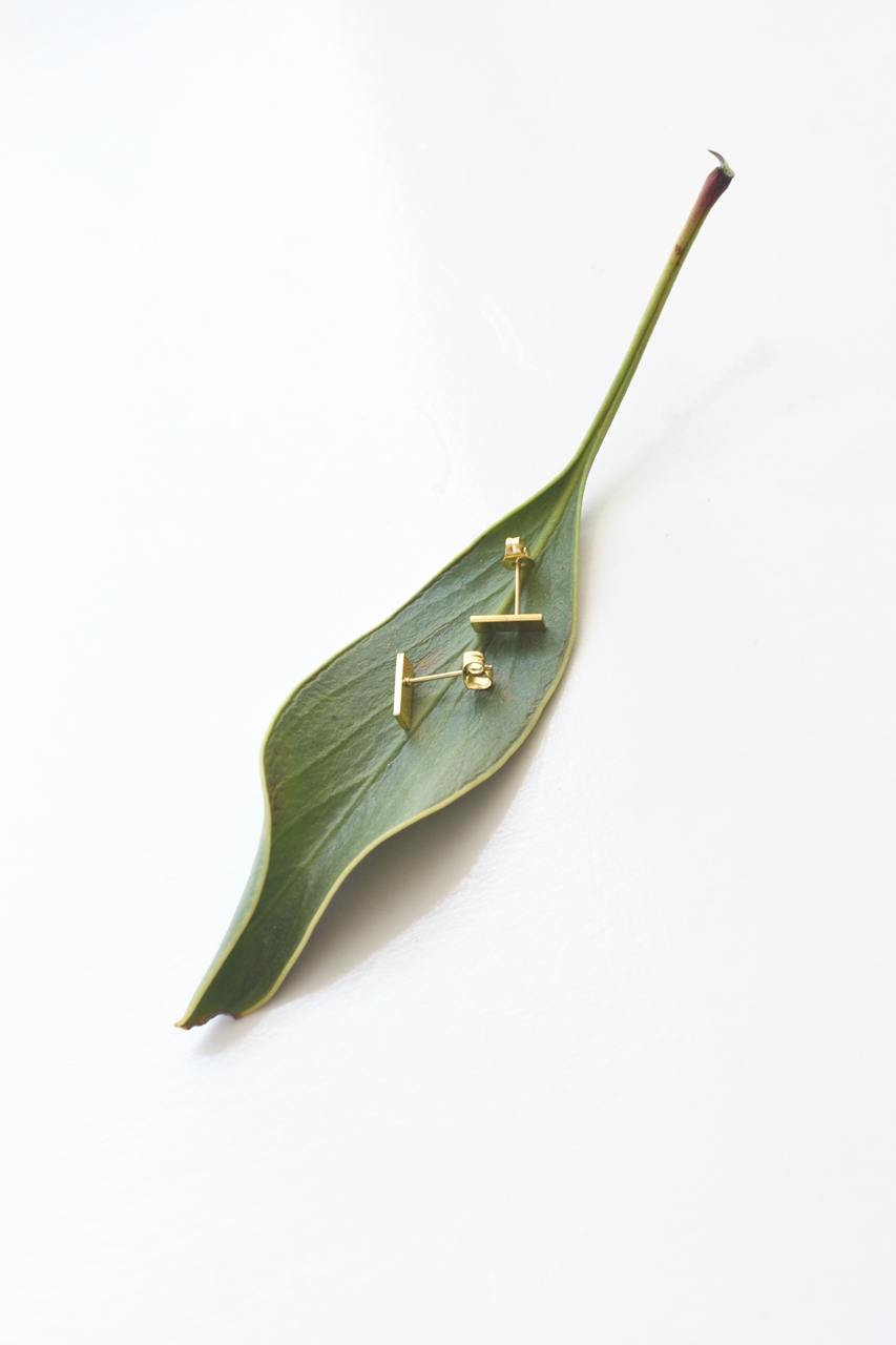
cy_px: 672
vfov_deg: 27.0
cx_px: 448
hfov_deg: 18.2
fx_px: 2801
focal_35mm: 75
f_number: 7.1
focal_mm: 50
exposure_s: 1/100
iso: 100
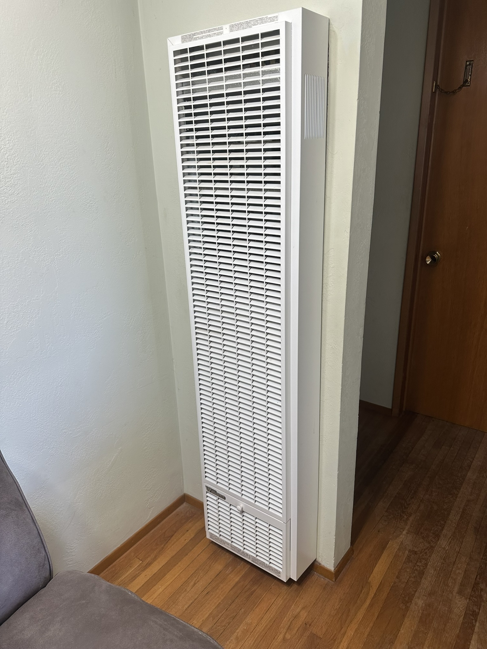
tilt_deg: -19.9
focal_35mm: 24
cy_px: 324
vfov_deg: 71.6
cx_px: 244
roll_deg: +0.7
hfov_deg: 56.8
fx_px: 450
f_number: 1.78
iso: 100
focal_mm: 6.86
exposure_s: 1/120
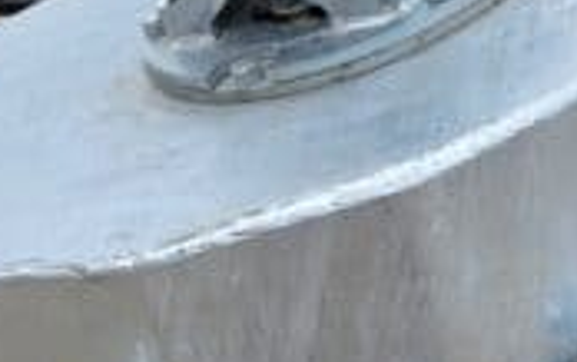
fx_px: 1762
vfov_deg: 11.5
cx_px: 322
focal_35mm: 112
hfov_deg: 18.6
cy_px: 448
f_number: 1.7
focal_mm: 6.3
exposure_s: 1/1889
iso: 80
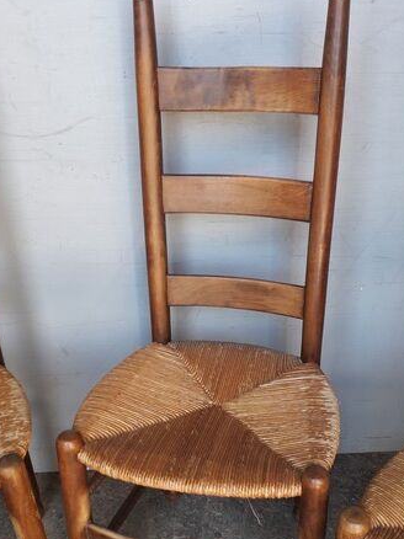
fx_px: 576
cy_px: 315
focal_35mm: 37
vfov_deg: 49.9
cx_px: 225
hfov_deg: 38.6
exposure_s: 1/50
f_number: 1.9
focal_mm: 3.6
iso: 40
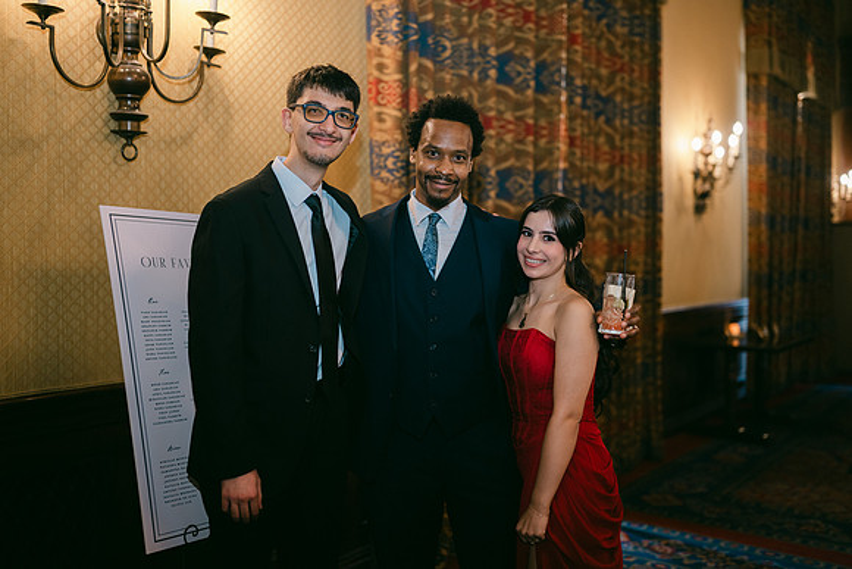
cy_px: 284
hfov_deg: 54.4
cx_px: 426
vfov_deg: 37.9
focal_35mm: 35
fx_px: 828
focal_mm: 35
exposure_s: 1/125
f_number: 1.2
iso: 400
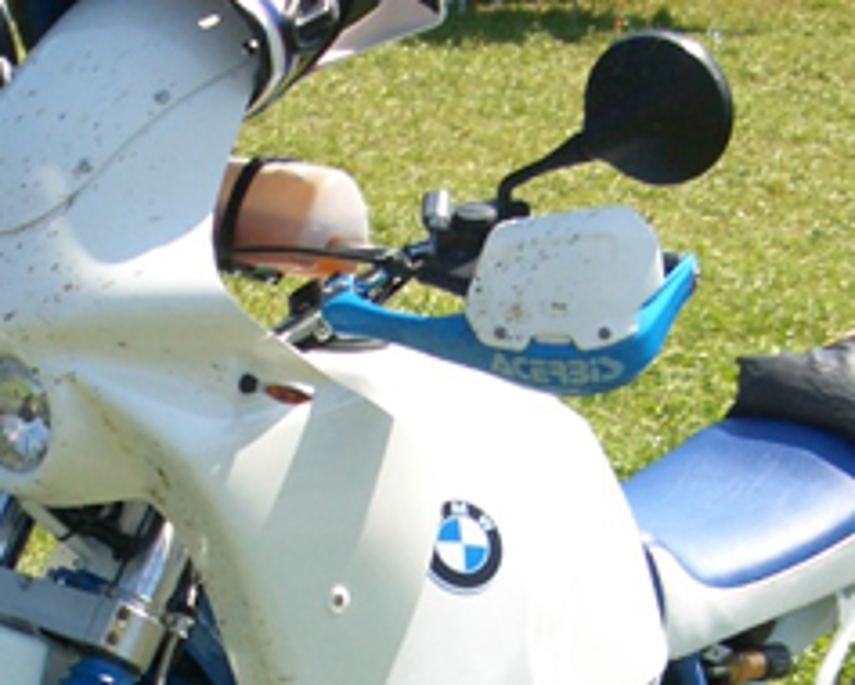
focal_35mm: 135
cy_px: 804
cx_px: 198
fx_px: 3419
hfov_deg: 14.2
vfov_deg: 11.2
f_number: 2.8
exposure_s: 1/800
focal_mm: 6.8
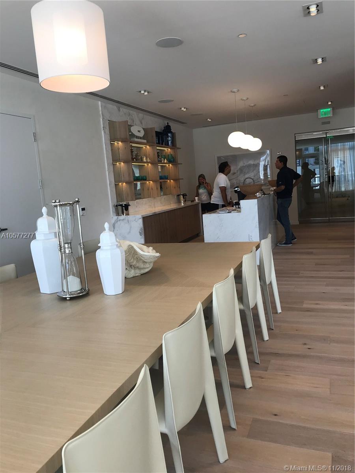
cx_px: 178
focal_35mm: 28
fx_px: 383
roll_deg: +5.5
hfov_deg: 49.7
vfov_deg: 63.4
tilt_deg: -6.7
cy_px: 236
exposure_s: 1/120
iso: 20
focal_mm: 3.99
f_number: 1.8
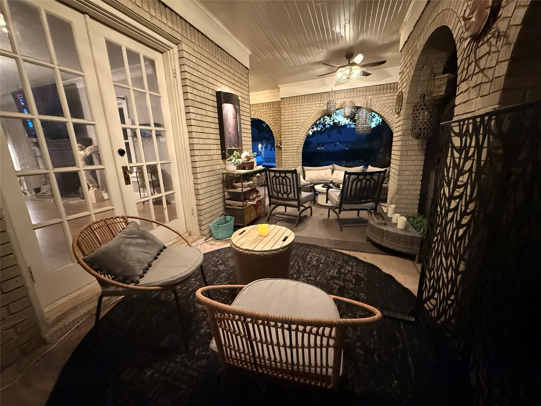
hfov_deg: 102.1
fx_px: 219
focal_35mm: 14
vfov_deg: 85.7
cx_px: 270
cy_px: 203
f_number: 2.2
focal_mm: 2.22
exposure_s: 1/30
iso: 1250
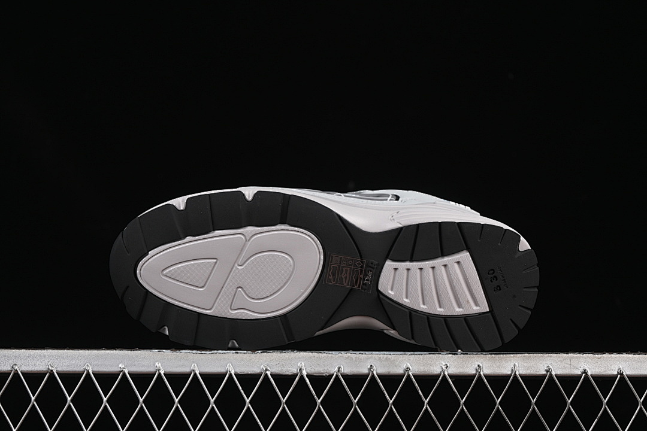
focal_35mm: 75
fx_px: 1348
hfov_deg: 27.0
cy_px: 216
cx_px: 324
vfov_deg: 18.2
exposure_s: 1/60
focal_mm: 50
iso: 160
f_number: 6.3
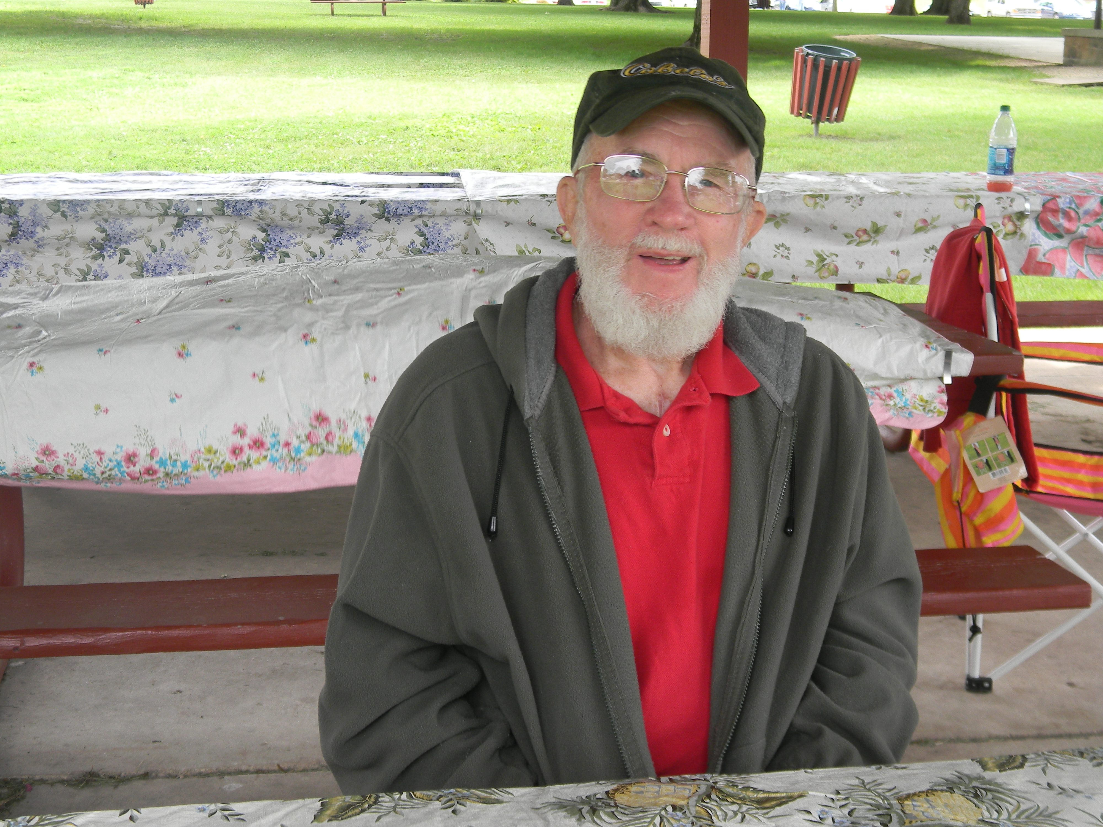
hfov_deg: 34.3
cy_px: 414
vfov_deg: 26.1
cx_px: 552
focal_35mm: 56
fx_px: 1784
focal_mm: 10.1
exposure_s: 1/44.8
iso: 80
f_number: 4.1
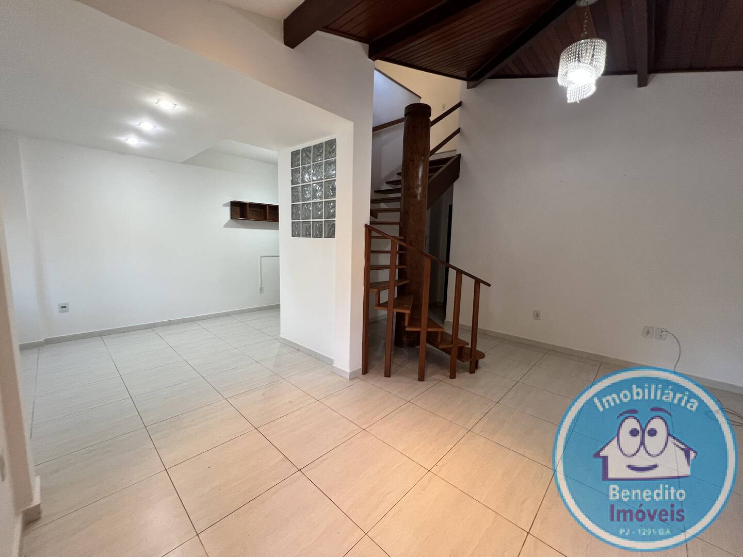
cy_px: 278
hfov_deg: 106.2
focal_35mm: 13
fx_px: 279
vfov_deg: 89.9
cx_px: 372
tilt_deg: -7.9
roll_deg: -1.3
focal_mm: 1.57
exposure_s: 1/60
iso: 200
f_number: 1.8
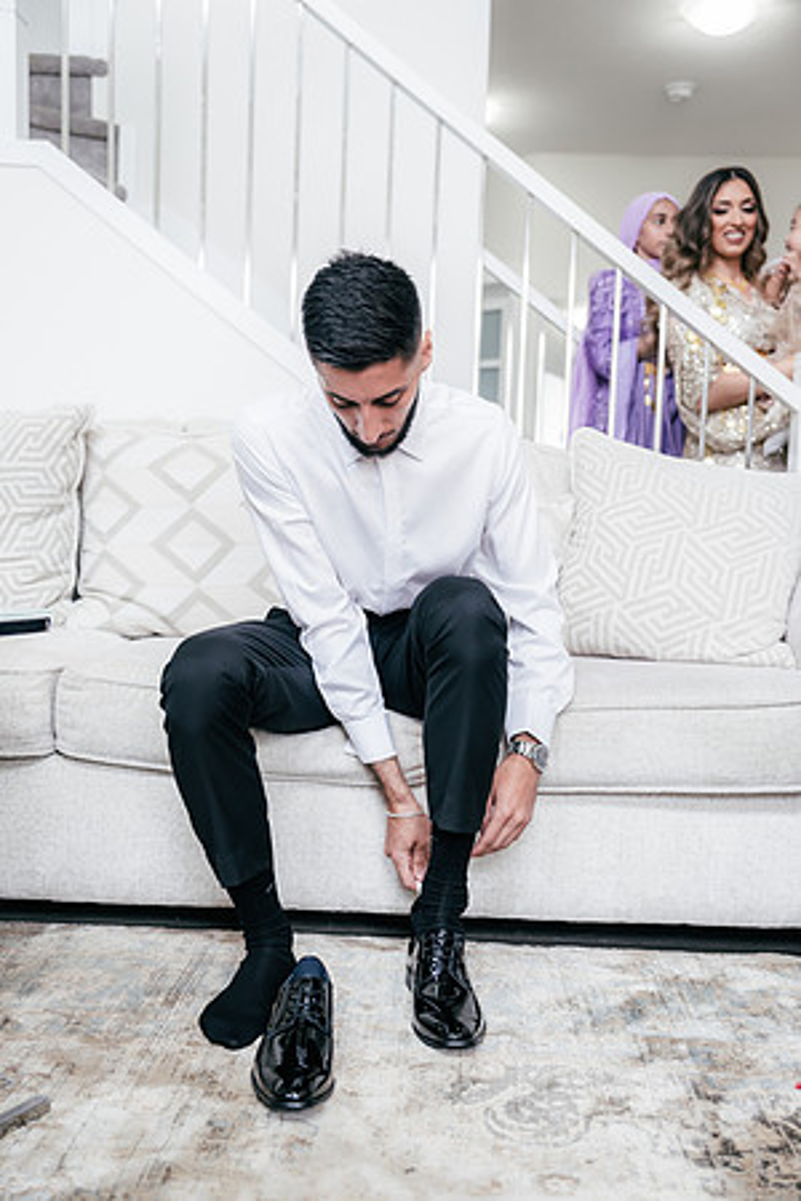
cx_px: 400
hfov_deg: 35.1
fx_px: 1268
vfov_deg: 50.7
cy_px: 600
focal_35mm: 38
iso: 500
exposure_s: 1/160
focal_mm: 38
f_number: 2.8
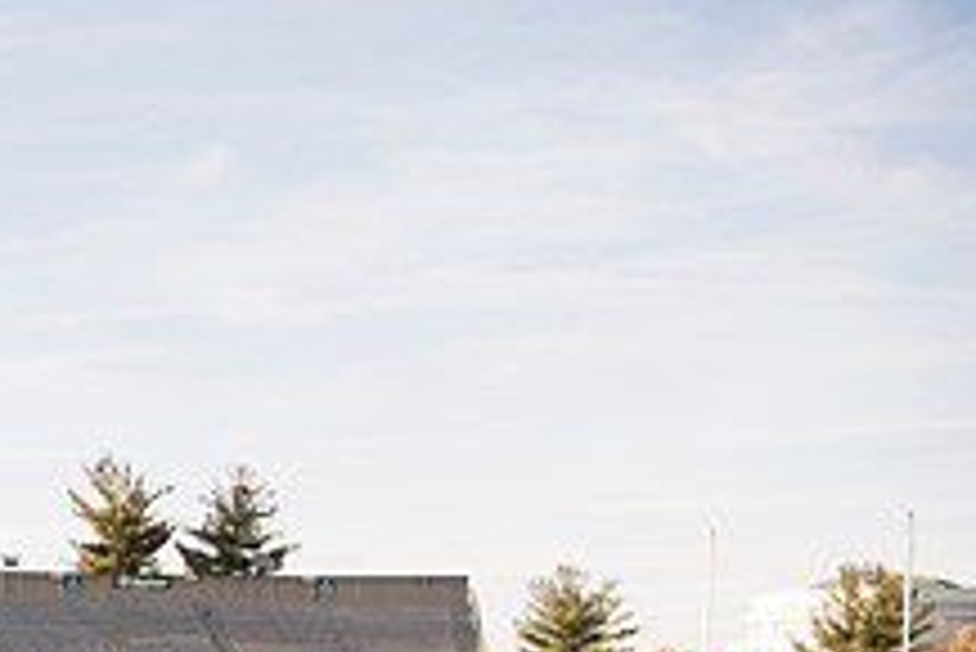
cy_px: 866
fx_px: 1736
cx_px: -301
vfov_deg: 19.5
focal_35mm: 64
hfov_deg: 26.5
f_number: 5
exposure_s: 1/640
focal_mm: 24
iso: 320
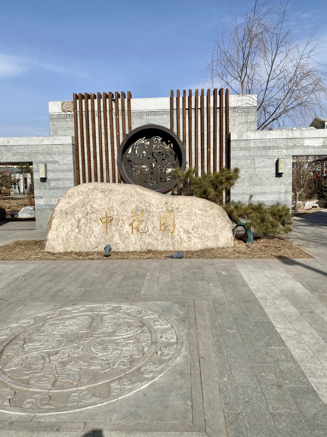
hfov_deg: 53.1
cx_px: 164
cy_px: 218
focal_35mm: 26
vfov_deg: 67.3
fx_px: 327
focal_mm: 4.25
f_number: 1.8
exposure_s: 1/4608
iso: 32
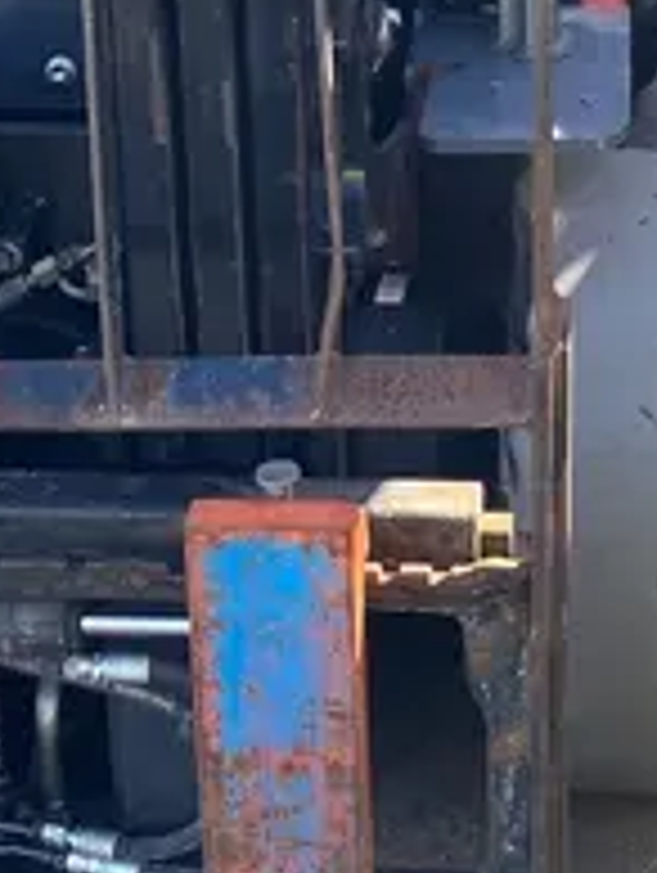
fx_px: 2475
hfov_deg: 15.1
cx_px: 468
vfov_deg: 19.3
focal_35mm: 98
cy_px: -52
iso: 32
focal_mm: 4.25
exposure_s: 1/349
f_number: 1.8
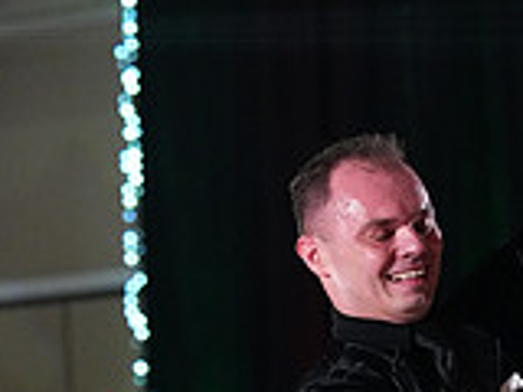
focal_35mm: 447
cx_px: 453
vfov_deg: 3.3
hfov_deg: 4.4
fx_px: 6754
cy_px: 702
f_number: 4.5
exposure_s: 1/400
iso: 6400
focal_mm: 128
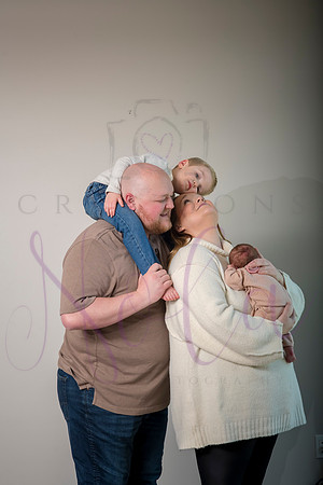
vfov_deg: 23.9
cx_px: 162
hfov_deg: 16.1
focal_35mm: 85
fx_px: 1144
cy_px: 242
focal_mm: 85
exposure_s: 1/250
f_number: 8
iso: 500
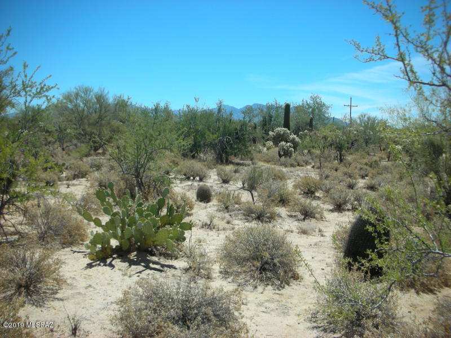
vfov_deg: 40.7
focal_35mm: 35
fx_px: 456
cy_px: 169
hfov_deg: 52.6
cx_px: 226
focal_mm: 5.8
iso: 50
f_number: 8.5
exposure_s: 1/102
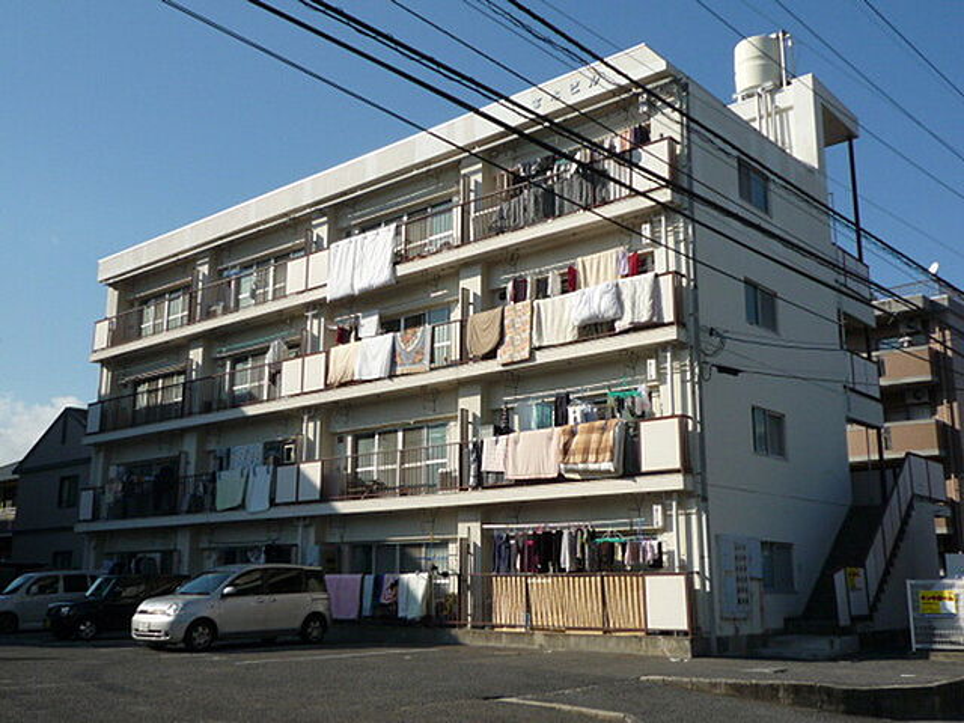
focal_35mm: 35
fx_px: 975
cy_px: 362
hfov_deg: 52.6
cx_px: 482
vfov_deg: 40.7
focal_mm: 4.4
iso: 100
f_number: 5
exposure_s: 1/800
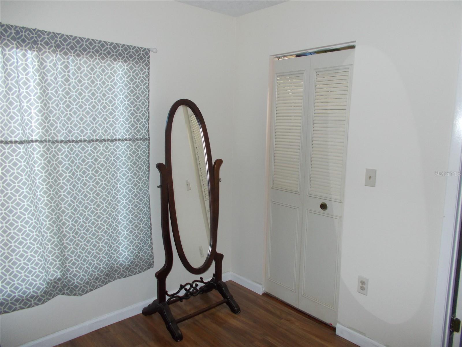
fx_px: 347
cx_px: 231
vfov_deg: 53.1
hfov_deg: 67.3
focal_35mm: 26
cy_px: 174
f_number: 3.2
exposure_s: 1/25
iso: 200
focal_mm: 4.6
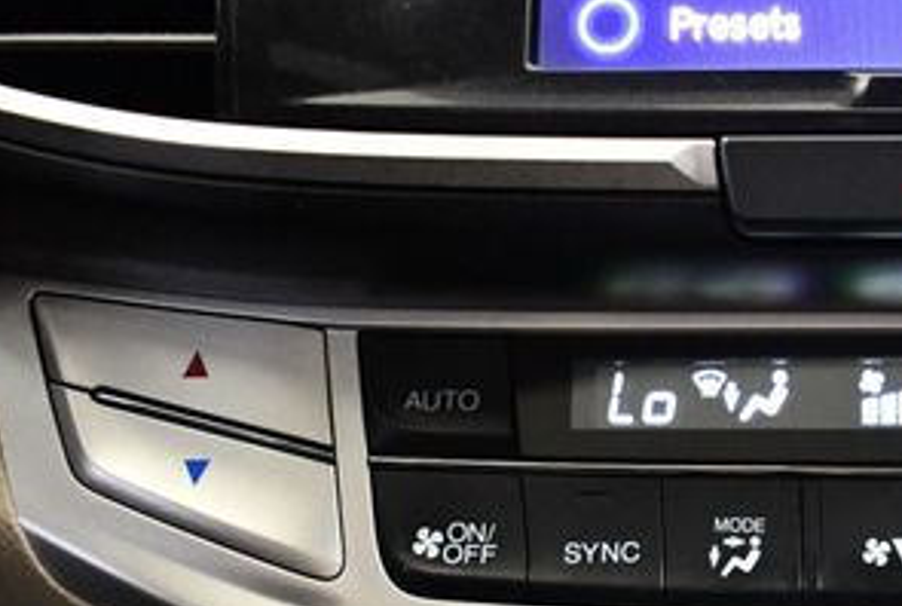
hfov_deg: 24.5
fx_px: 1958
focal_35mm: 78
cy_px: 496
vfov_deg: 17.4
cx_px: 948
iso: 4500
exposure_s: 1/60
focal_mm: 18
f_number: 3.5
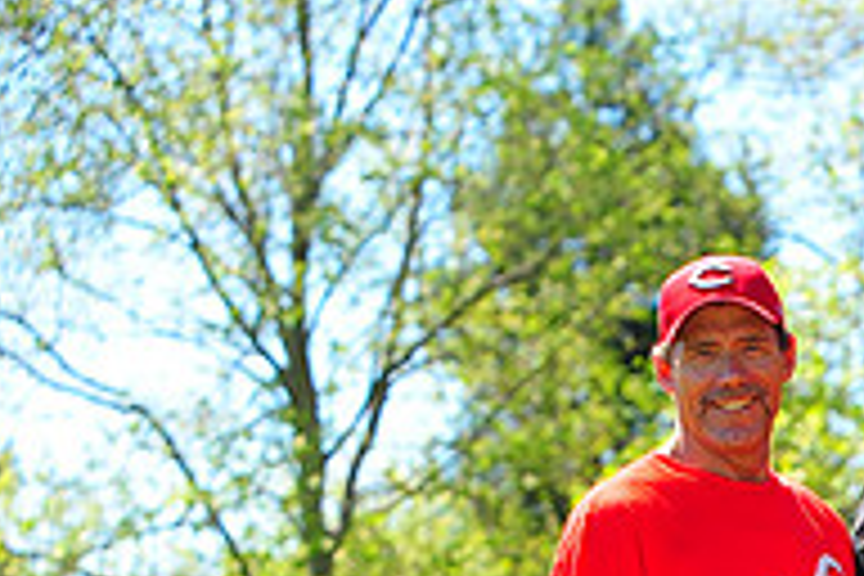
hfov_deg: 7.3
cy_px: 824
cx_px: 1269
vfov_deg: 4.9
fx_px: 6671
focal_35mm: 278
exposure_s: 1/500
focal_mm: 92
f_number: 4.5
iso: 200
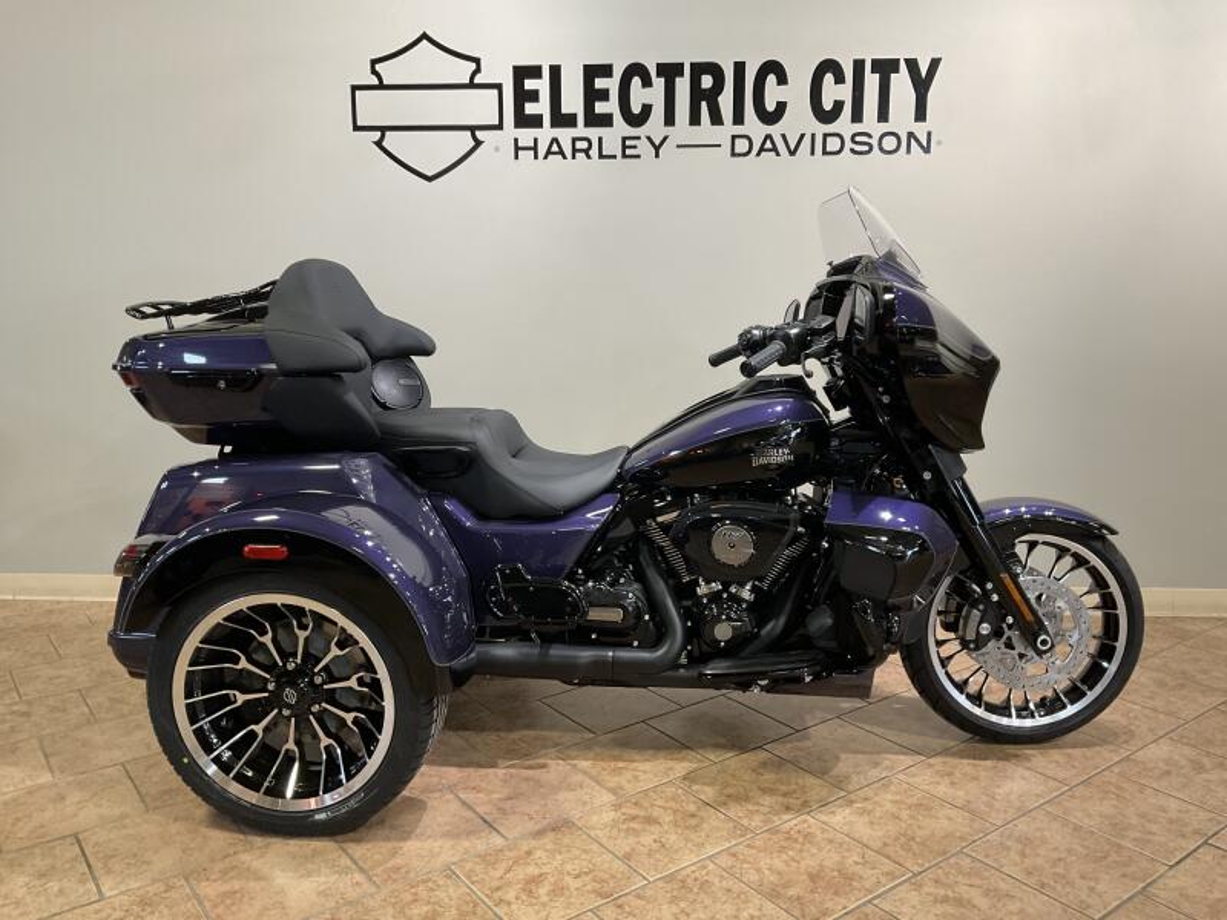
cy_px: 460
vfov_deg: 48.2
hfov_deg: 61.7
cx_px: 614
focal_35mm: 29
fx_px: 1028
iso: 80
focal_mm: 3
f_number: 1.8
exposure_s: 1/60
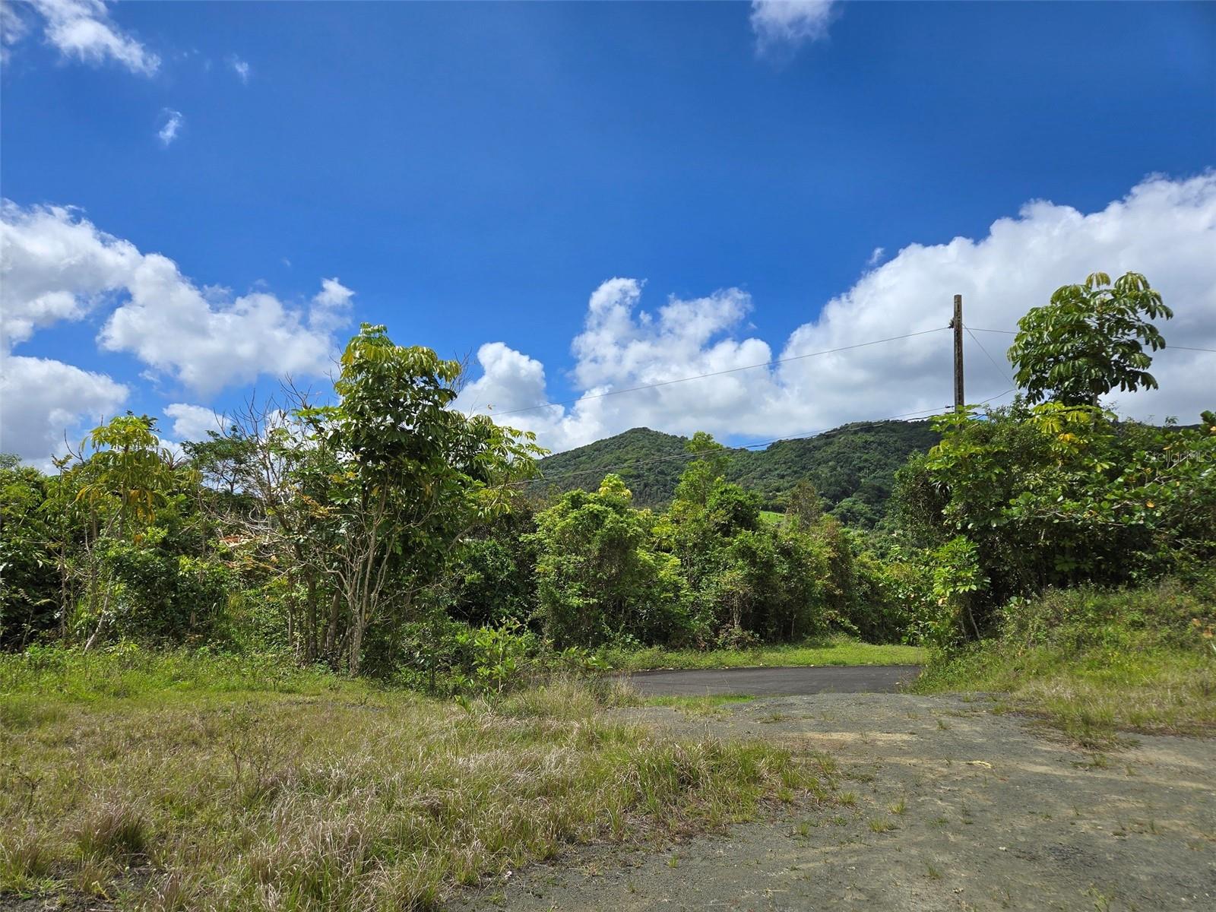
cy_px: 456
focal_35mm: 23
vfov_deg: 58.9
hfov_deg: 73.9
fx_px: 808
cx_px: 608
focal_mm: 5.4
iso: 25
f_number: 1.8
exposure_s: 1/2812
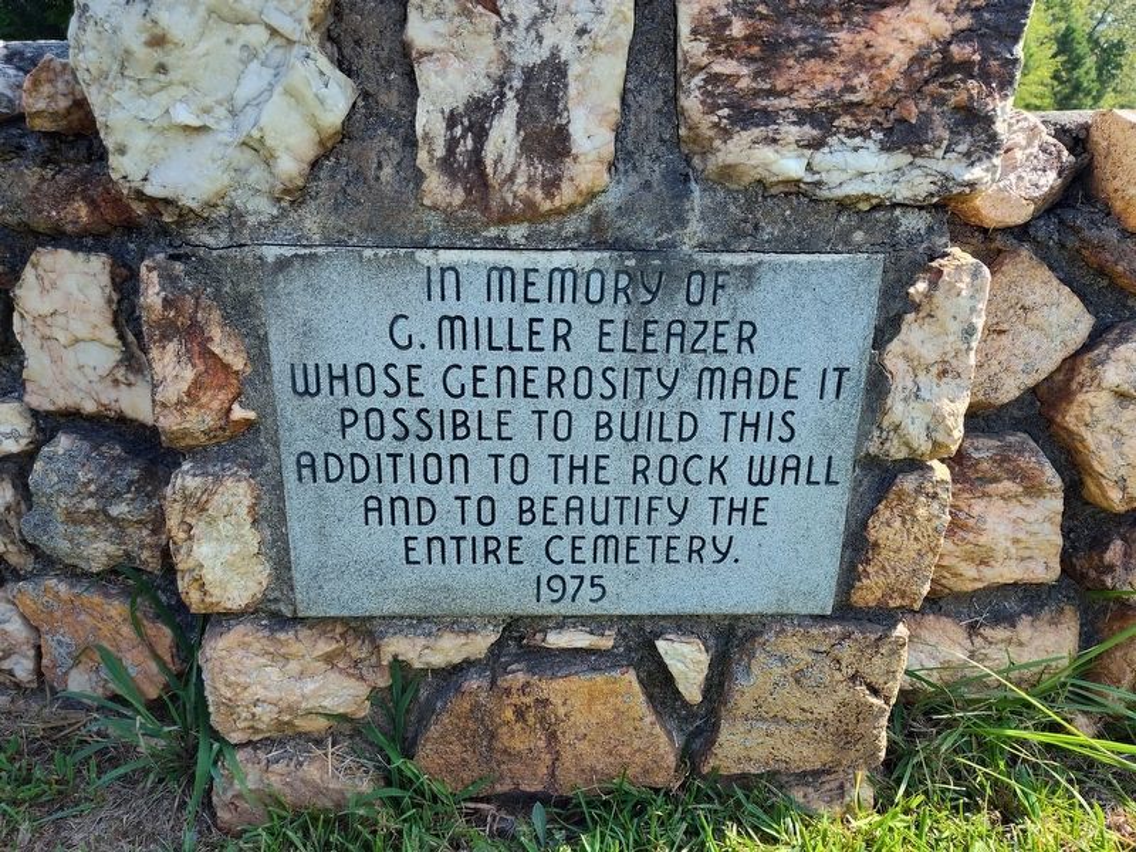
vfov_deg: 58.9
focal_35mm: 23
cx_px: 568
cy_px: 426
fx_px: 755
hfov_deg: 73.9
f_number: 1.8
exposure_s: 1/315
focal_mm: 5.56
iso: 100
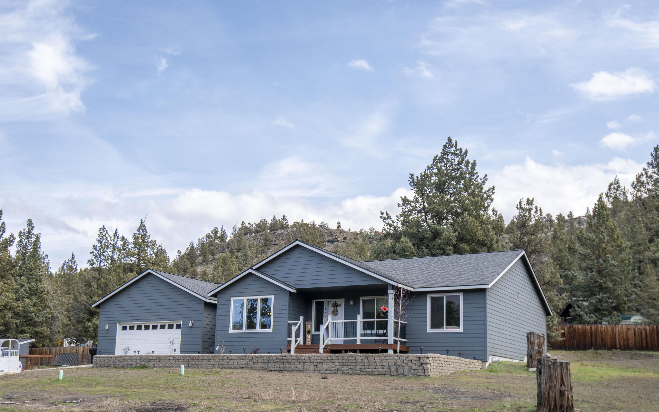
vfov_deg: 31.9
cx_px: 310
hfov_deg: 49.2
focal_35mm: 40
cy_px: 244
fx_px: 718
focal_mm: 35
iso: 200
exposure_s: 1/320
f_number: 11
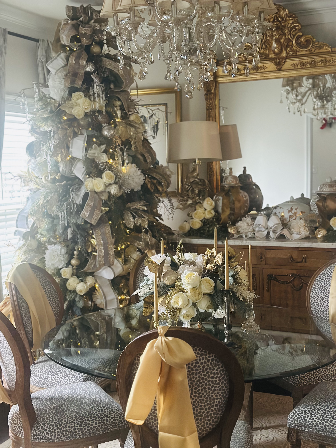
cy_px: 224
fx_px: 621
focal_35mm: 48
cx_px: 168
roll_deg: +0.3
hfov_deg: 30.3
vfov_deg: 39.7
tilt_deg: -4.3
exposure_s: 1/40
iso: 640
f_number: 1.78
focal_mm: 6.86
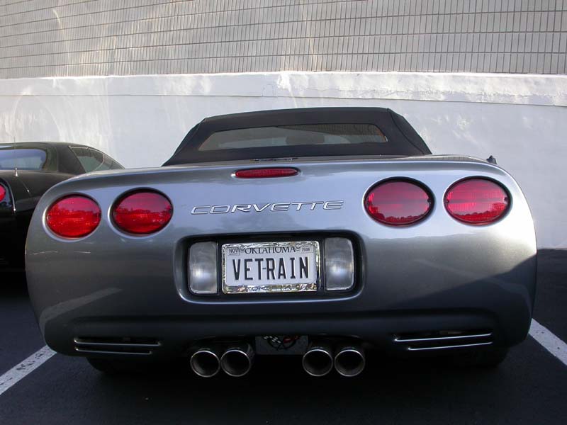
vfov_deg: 37.7
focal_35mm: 38
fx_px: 622
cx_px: 284
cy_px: 212
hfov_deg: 49.0
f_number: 4.2
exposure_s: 1/109
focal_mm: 7.85
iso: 100
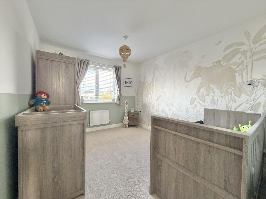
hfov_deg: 102.1
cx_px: 133
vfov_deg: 85.7
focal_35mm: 14
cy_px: 100
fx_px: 108
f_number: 2.2
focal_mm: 2.22
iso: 320
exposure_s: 1/81
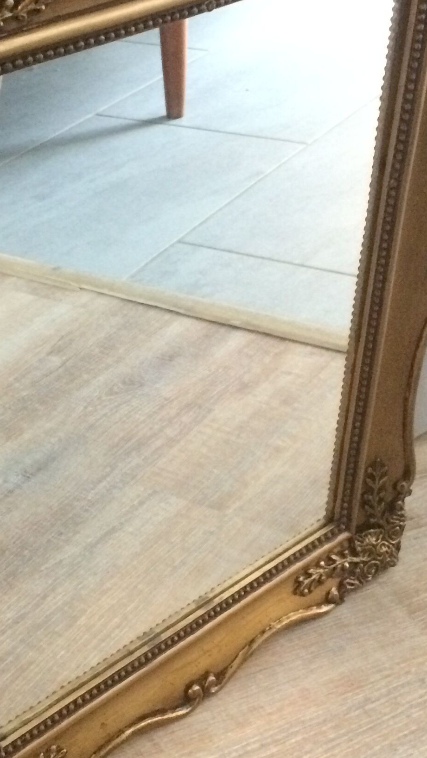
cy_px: 336
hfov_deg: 18.9
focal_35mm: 63
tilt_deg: -39.0
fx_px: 1268
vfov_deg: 33.3
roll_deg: -2.6
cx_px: 61
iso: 400
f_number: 2.2
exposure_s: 1/17
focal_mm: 4.15
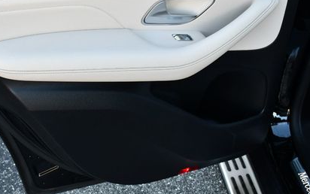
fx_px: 482
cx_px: 111
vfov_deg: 22.5
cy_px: 44
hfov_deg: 35.4
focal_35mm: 57
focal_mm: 18
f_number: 4.5
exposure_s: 1/250
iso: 400
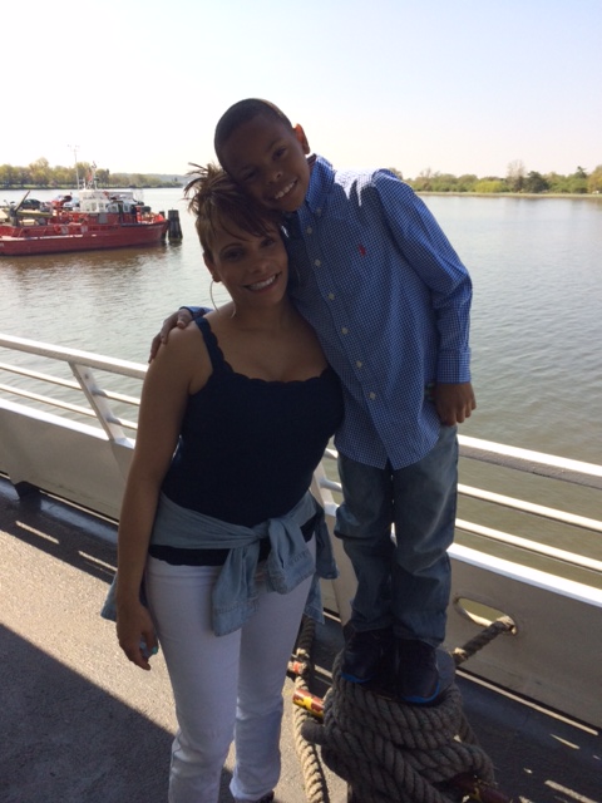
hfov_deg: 46.8
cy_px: 402
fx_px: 696
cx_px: 301
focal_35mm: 30
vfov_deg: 60.0
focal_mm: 4.12
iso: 64
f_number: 2.2
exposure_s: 1/2283
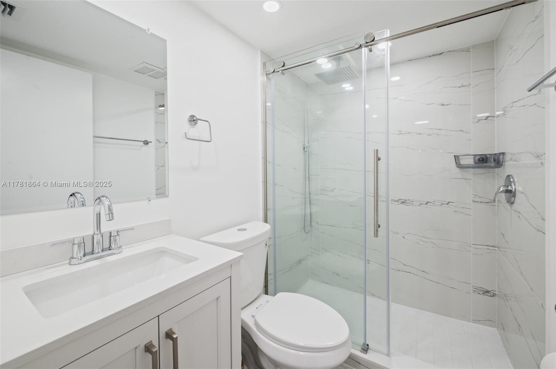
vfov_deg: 81.1
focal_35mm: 14
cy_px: 184
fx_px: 216
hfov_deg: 104.3
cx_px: 278
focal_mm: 14
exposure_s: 1/5
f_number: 8
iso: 200
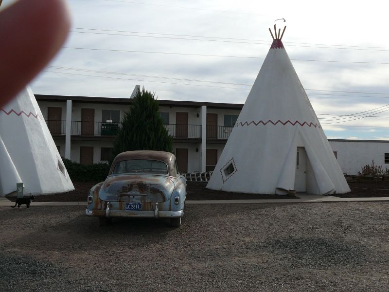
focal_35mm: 35
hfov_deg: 52.6
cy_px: 146
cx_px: 194
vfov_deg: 40.7
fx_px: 393
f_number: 5
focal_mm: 5.2
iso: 80
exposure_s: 1/800
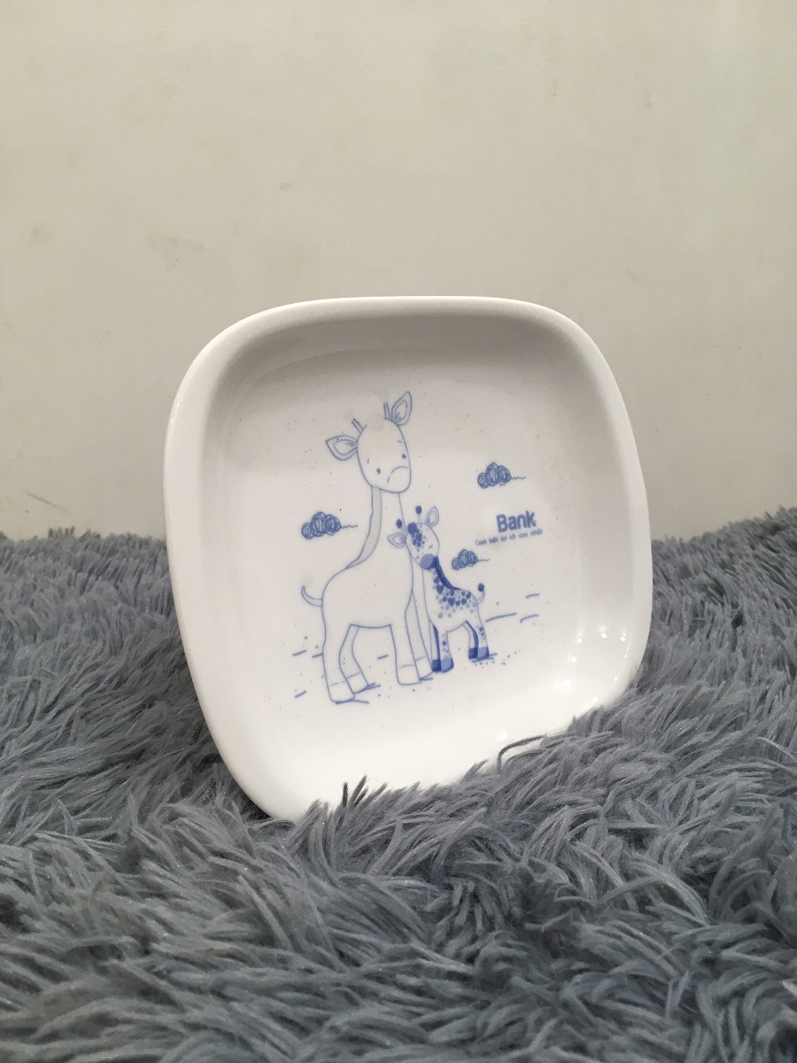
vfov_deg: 61.7
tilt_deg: -13.2
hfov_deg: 48.2
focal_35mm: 29
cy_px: 532
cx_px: 398
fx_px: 890
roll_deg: -0.1
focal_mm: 4.15
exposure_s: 1/33
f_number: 2.2
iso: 64
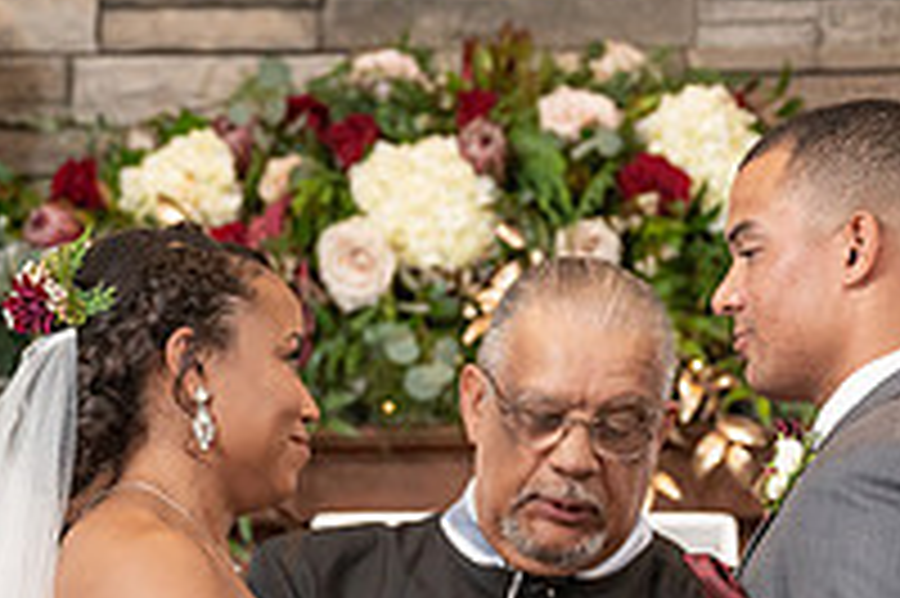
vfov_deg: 2.9
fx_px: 11790
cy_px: 619
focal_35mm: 472
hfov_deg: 4.4
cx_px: 641
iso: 2000
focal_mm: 147
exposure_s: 1/200
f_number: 4
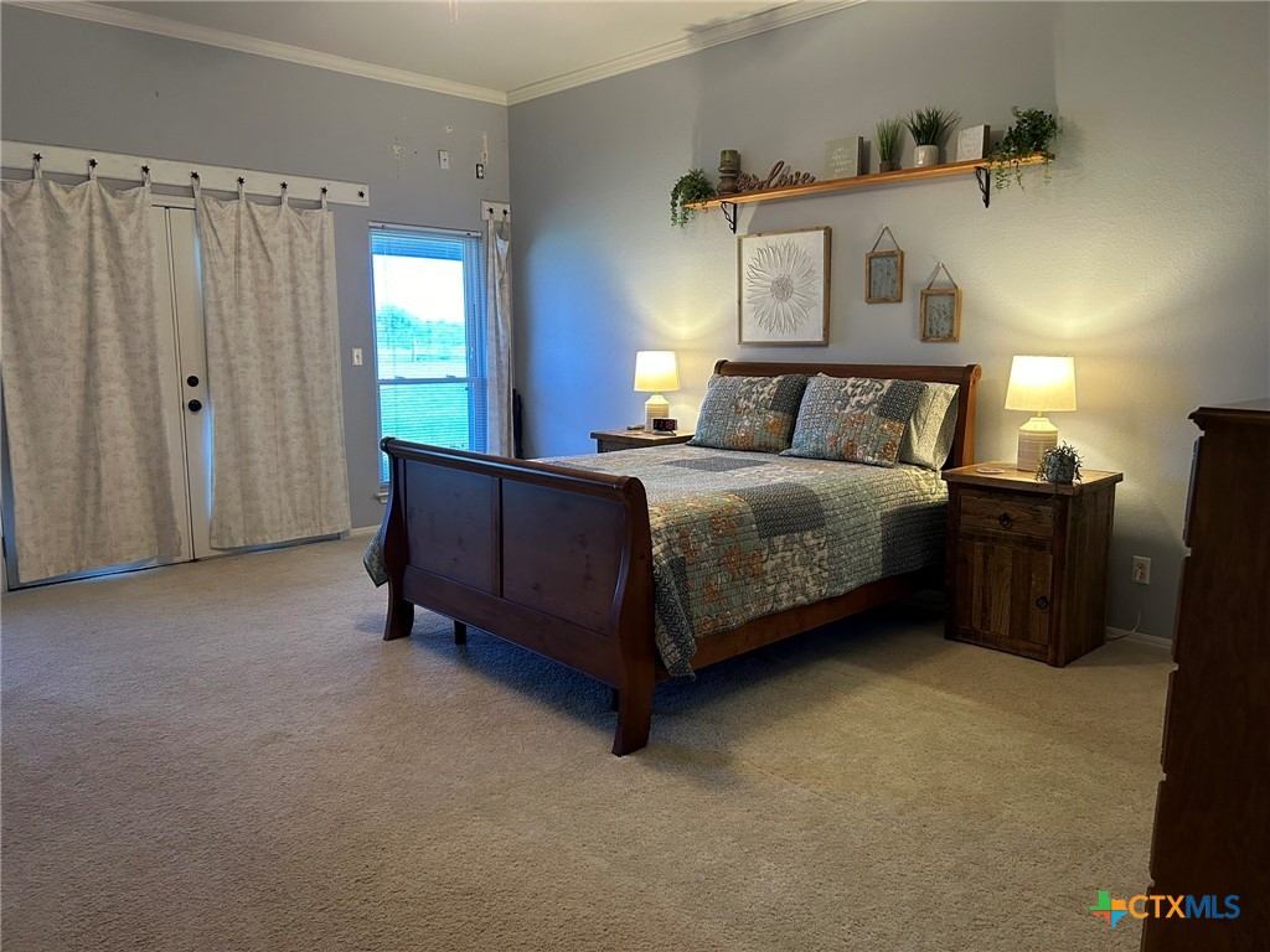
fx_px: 954
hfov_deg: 67.3
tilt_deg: -8.6
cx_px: 635
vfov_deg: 53.1
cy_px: 476
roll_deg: +0.4
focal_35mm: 26
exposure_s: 1/60
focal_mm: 5.7
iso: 400
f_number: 1.5
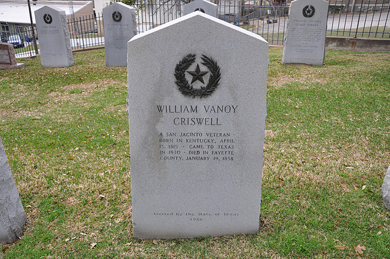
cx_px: 195
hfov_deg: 59.6
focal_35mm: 32
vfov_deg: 41.6
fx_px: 341
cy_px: 130
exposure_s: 1/125
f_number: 5.6
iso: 400
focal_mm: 21
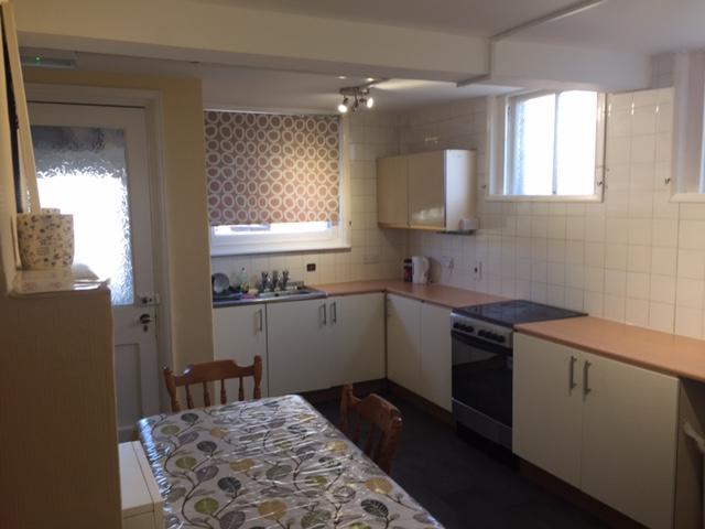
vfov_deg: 48.2
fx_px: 591
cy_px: 264
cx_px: 352
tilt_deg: -5.9
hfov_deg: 61.7
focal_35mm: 29
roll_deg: +0.4
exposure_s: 1/50
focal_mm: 4.15
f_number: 2.2
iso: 32
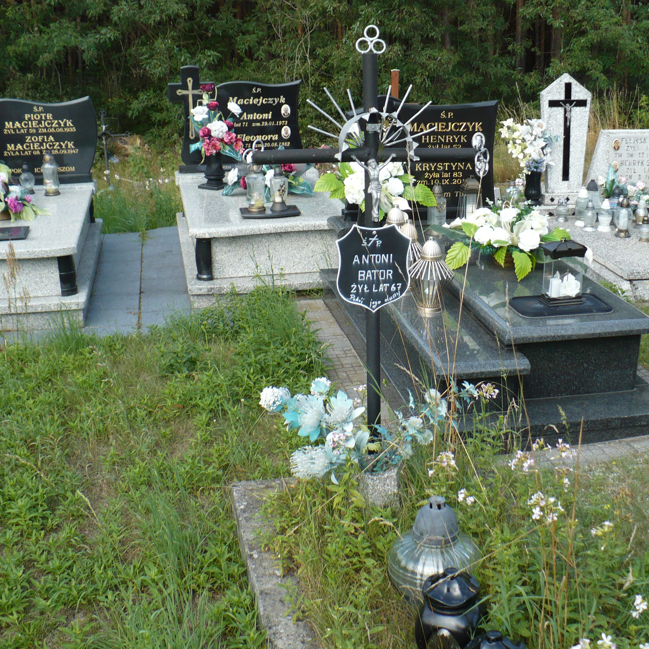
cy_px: 327
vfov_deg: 38.3
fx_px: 933
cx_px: 393
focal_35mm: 44
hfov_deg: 38.2
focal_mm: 6.1
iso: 100
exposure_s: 1/500
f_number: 2.8
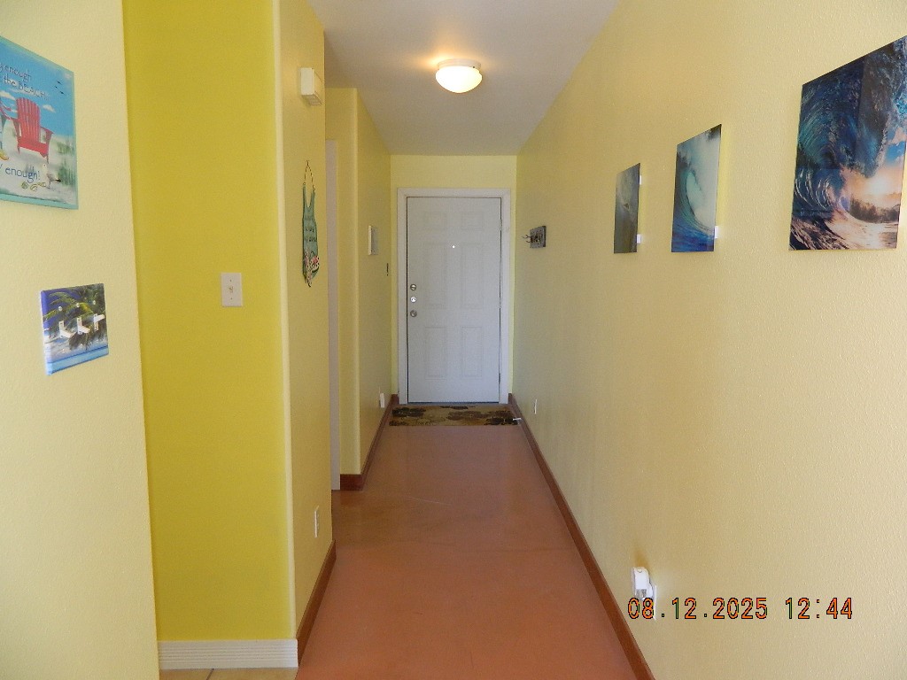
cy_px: 340
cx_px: 454
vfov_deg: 54.9
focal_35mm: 25
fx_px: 655
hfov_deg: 69.4
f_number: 3.1
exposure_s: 1/30
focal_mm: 4.5
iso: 200
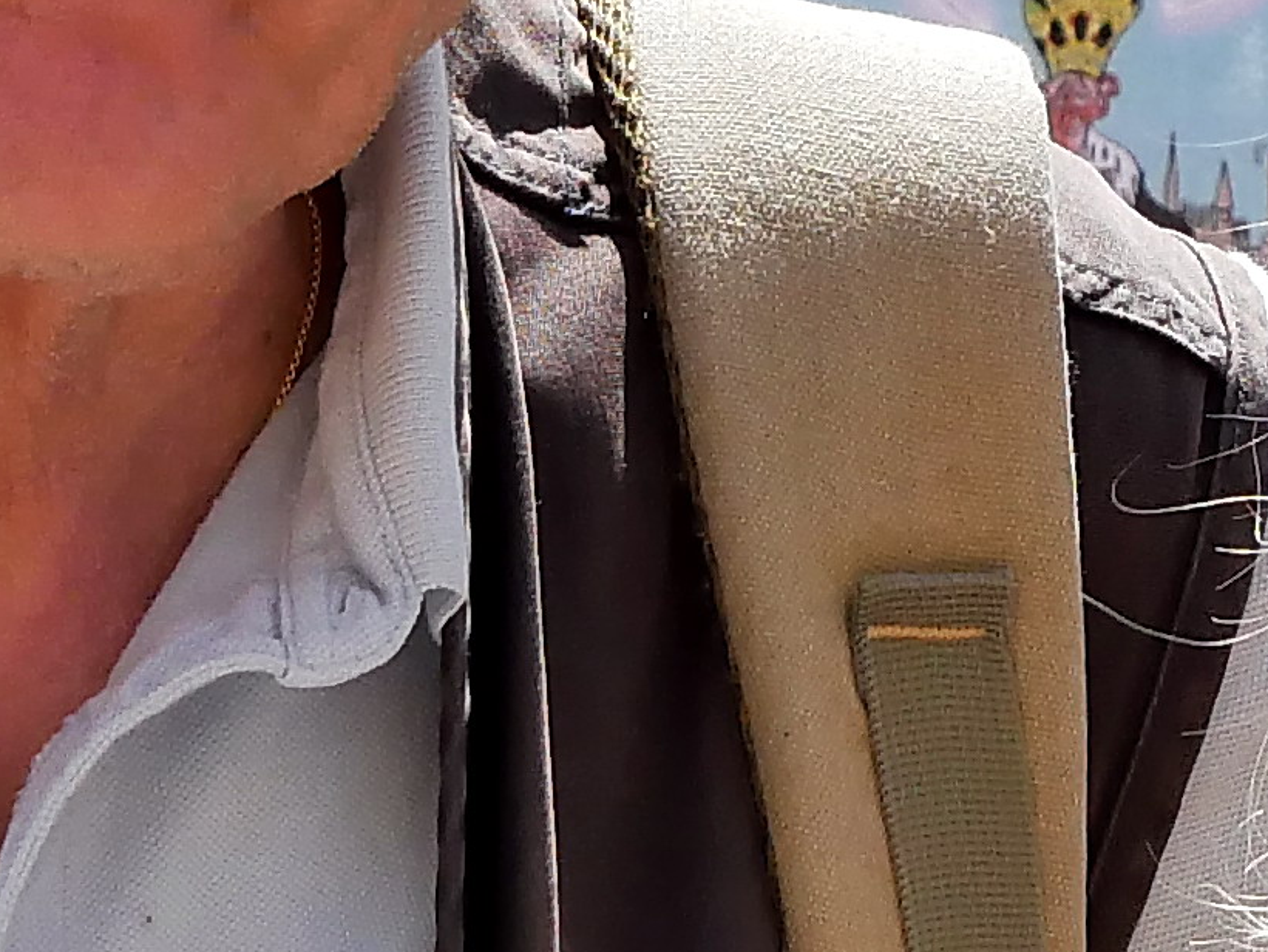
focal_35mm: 358
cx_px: 1279
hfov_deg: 5.5
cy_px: 746
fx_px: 13116
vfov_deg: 4.2
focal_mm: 32
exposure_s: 1/2500
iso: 640
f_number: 5
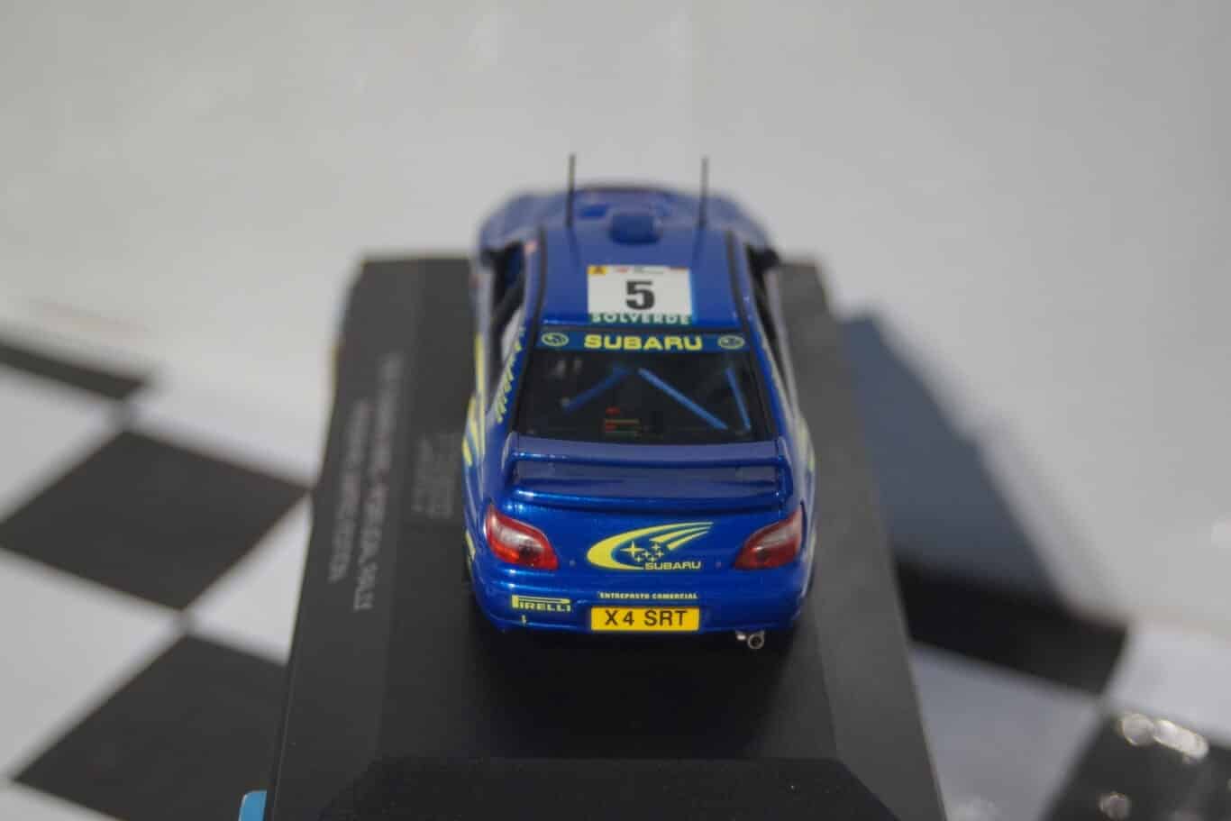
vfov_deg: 18.2
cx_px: 616
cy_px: 410
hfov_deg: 27.0
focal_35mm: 75
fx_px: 2565
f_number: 4.5
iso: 1600
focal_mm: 50
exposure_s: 1/160
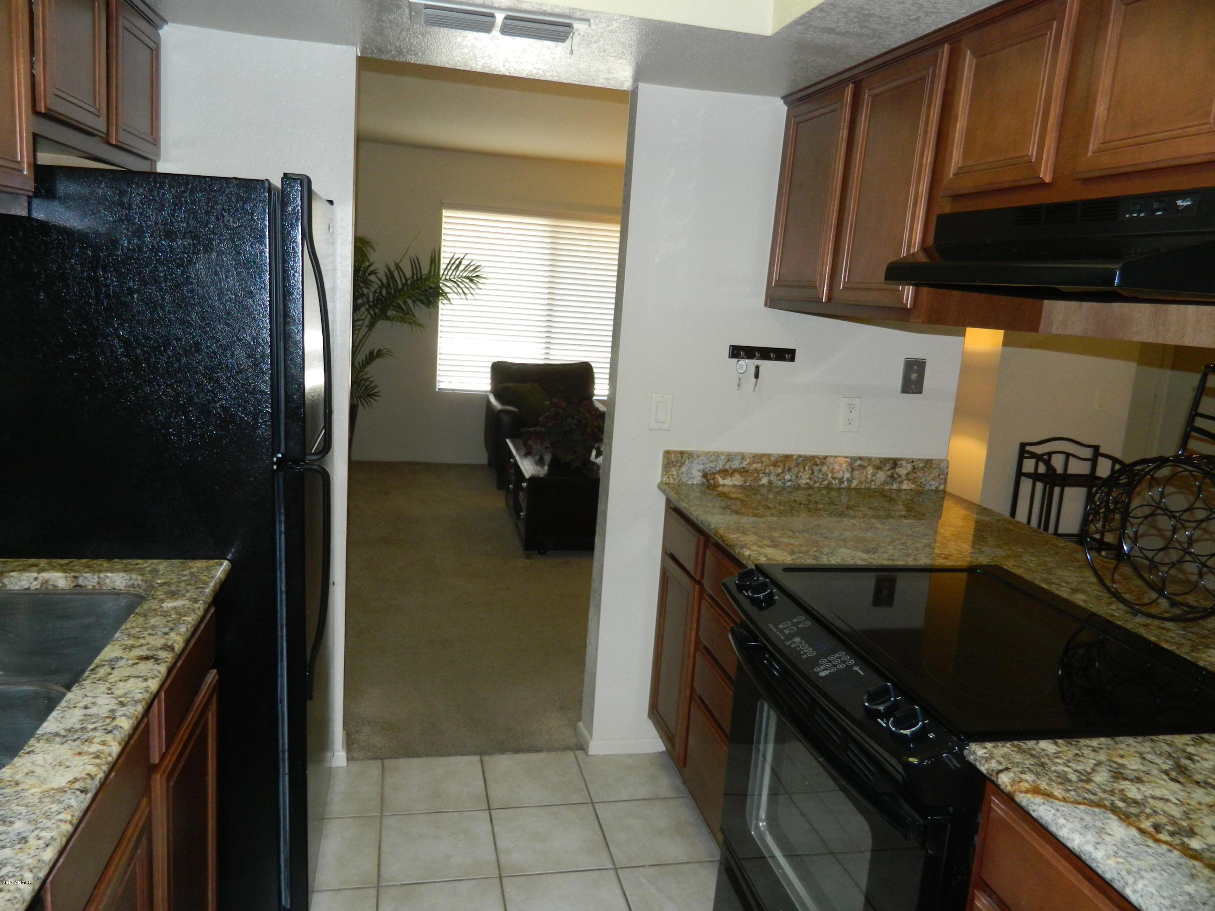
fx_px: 877
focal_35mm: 25
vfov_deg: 54.9
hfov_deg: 69.4
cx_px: 608
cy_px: 456
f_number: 3.1
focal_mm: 4.5
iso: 200
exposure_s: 1/30
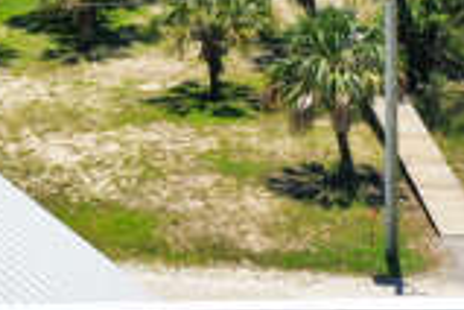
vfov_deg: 9.9
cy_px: -126
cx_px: 73
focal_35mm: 135
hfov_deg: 15.1
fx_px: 1740
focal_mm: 10.26
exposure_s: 1/500
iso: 100
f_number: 6.3
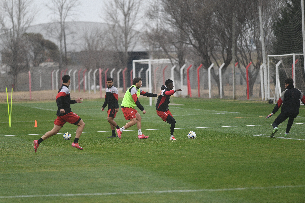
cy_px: 102
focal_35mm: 300
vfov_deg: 4.6
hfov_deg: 6.9
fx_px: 2541
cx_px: 152
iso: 800
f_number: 4
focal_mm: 300
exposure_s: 1/2500
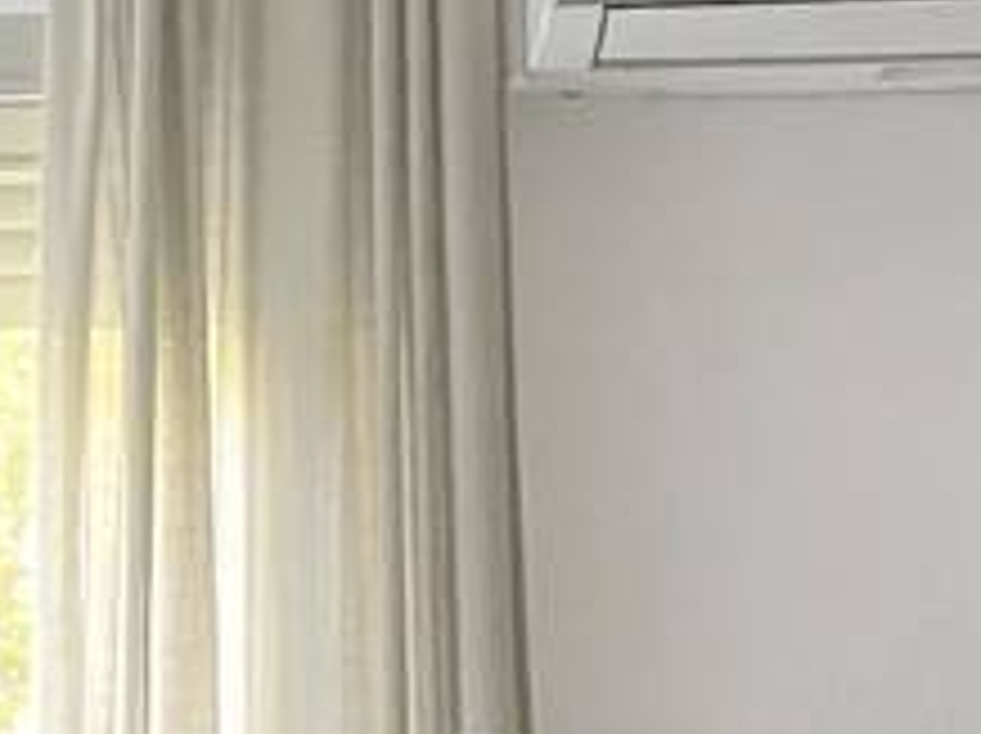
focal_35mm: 179
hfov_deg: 11.0
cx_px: 81
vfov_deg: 8.2
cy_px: 934
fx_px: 5067
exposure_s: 1/49
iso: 500
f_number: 1.6
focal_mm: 4.2
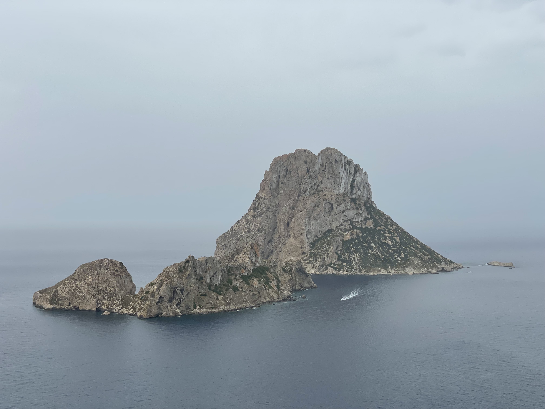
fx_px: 819
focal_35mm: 52
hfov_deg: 36.8
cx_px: 272
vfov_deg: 28.0
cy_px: 204
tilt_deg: +0.8
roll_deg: -0.2
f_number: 2
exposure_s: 1/2660
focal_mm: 6
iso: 25
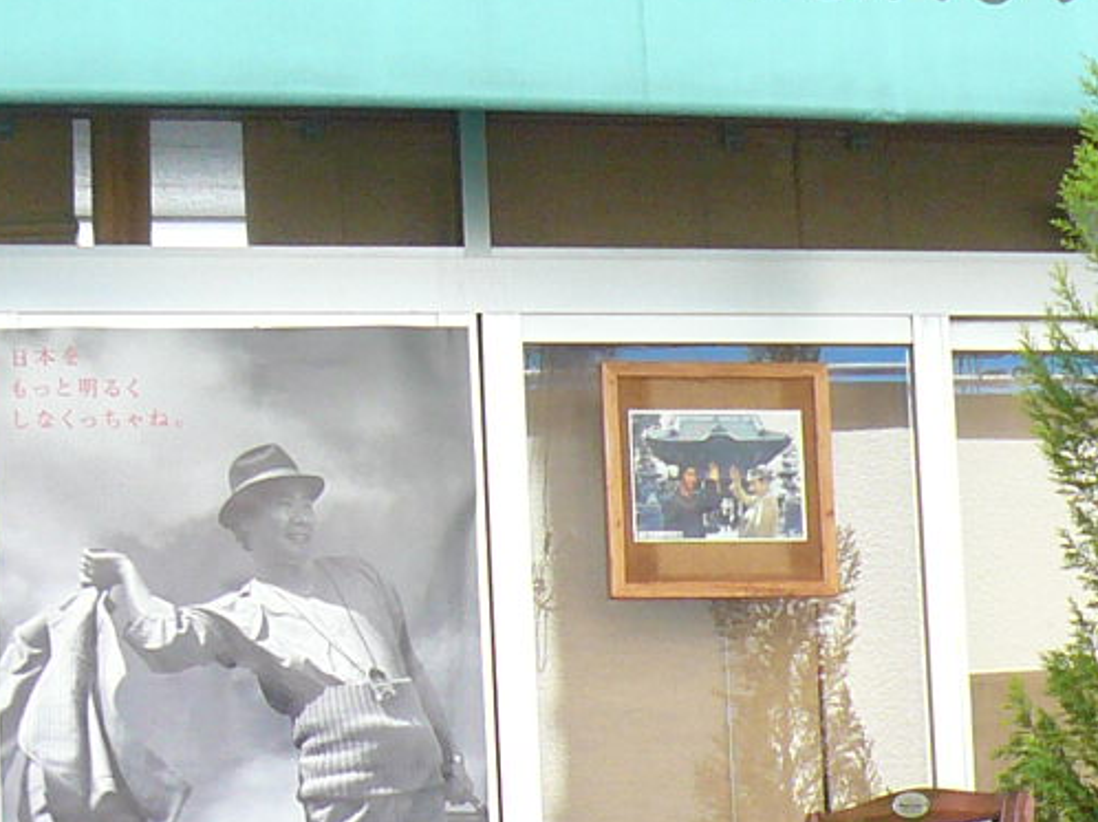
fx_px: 3424
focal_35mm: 108
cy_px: 743
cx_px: 677
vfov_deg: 13.6
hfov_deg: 18.2
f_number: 2.8
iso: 100
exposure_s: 1/200
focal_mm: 4.6
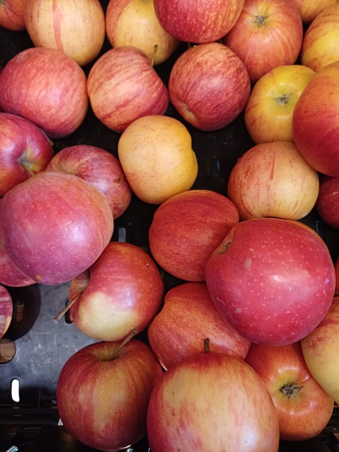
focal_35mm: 25
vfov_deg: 69.4
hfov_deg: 54.9
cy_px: 226
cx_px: 170
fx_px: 326
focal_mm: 4.65
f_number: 1.8
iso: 500
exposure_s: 1/25
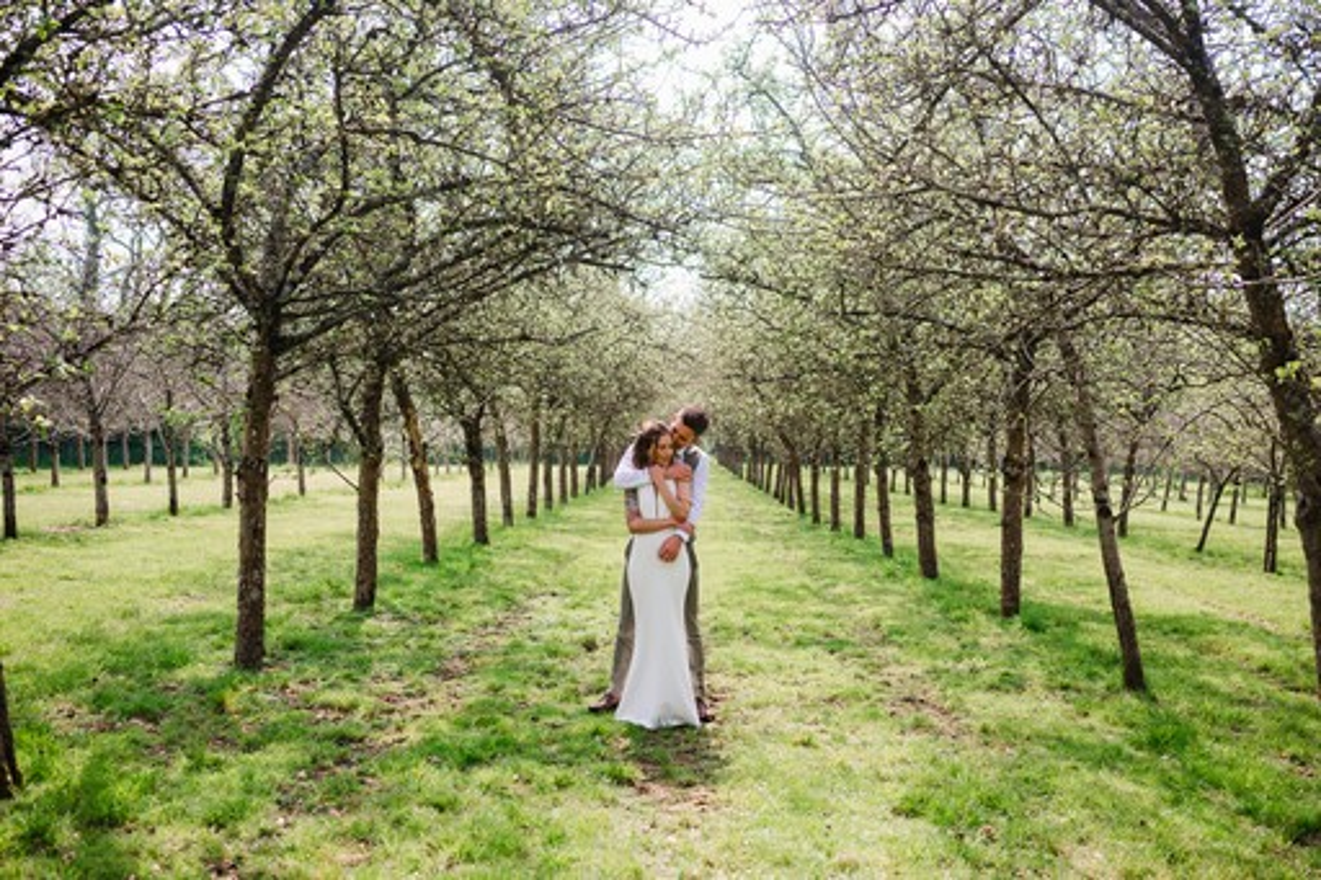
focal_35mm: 36
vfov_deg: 36.7
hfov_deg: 52.9
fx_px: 1328
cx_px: 678
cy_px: 440
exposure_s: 1/1600
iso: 100
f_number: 2.5
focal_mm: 35
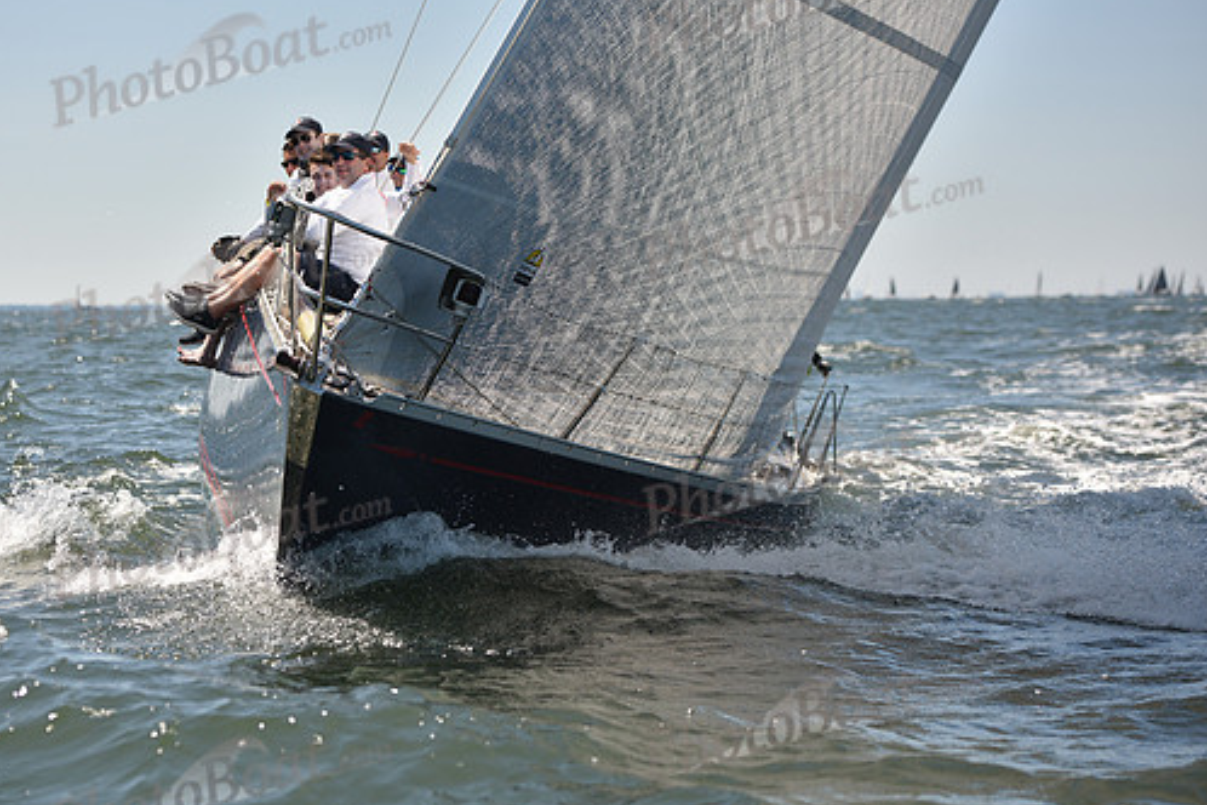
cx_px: 519
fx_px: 3319
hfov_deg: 20.6
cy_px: 379
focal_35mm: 99
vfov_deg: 13.8
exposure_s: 1/1250
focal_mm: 85
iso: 250
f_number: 3.5
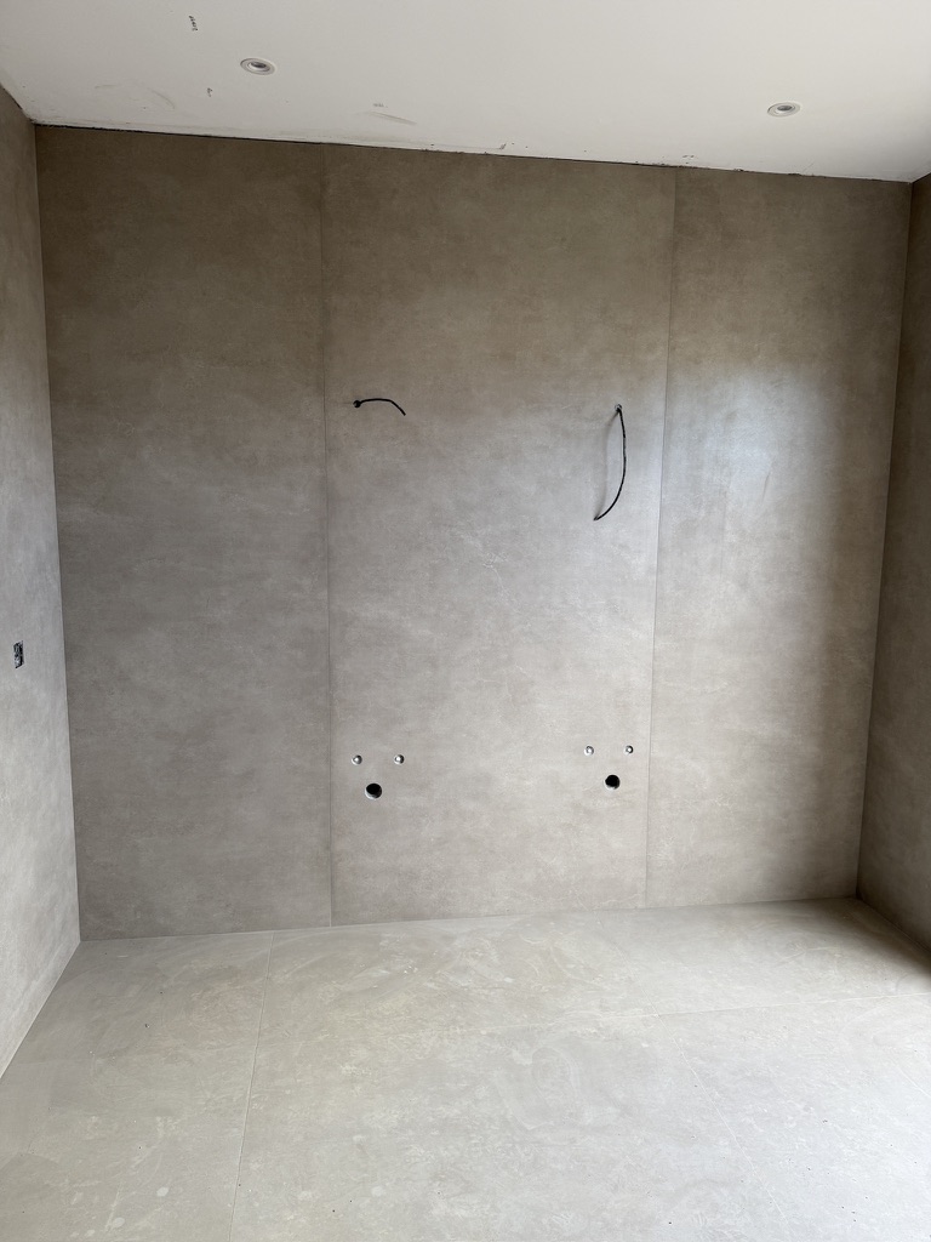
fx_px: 861
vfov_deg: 71.6
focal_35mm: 24
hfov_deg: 56.8
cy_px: 621
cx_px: 466
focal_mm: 6.76
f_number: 1.78
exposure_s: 1/121
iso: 100
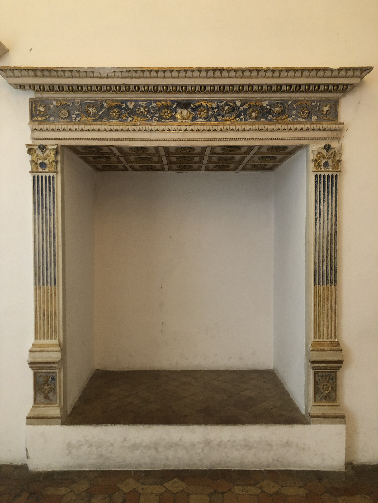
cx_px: 189
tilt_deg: -1.9
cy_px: 252
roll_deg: +0.5
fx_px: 408
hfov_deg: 49.7
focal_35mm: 28
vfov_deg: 63.4
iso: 100
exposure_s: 1/10
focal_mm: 4
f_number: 1.8
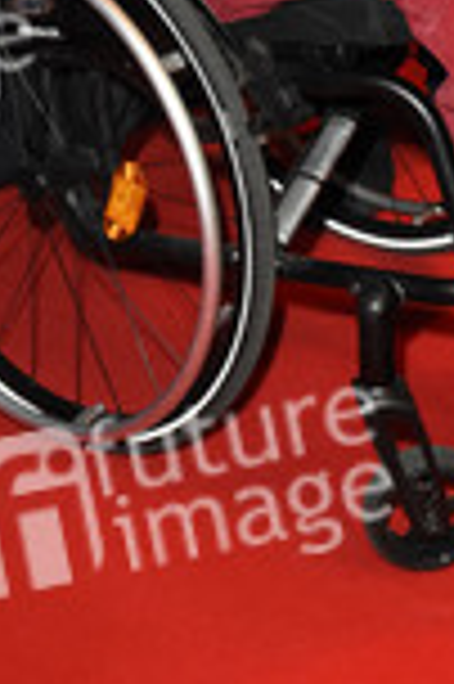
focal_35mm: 95
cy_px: -180
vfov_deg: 19.9
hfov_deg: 14.3
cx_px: 292
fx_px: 1801
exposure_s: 1/160
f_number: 6.3
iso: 2500
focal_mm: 24
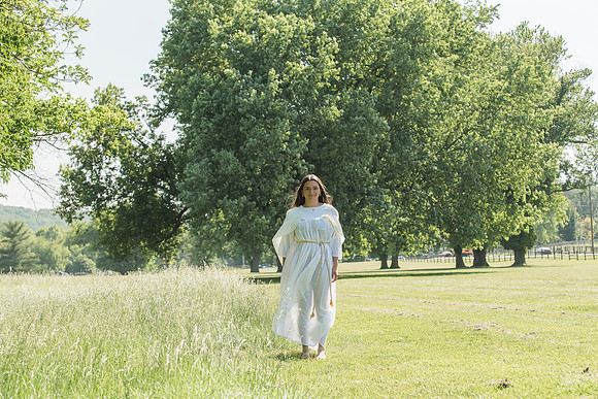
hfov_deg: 28.2
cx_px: 306
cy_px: 204
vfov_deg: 19.0
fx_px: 1191
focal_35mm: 72
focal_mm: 70
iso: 1000
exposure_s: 1/4000
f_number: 5.6
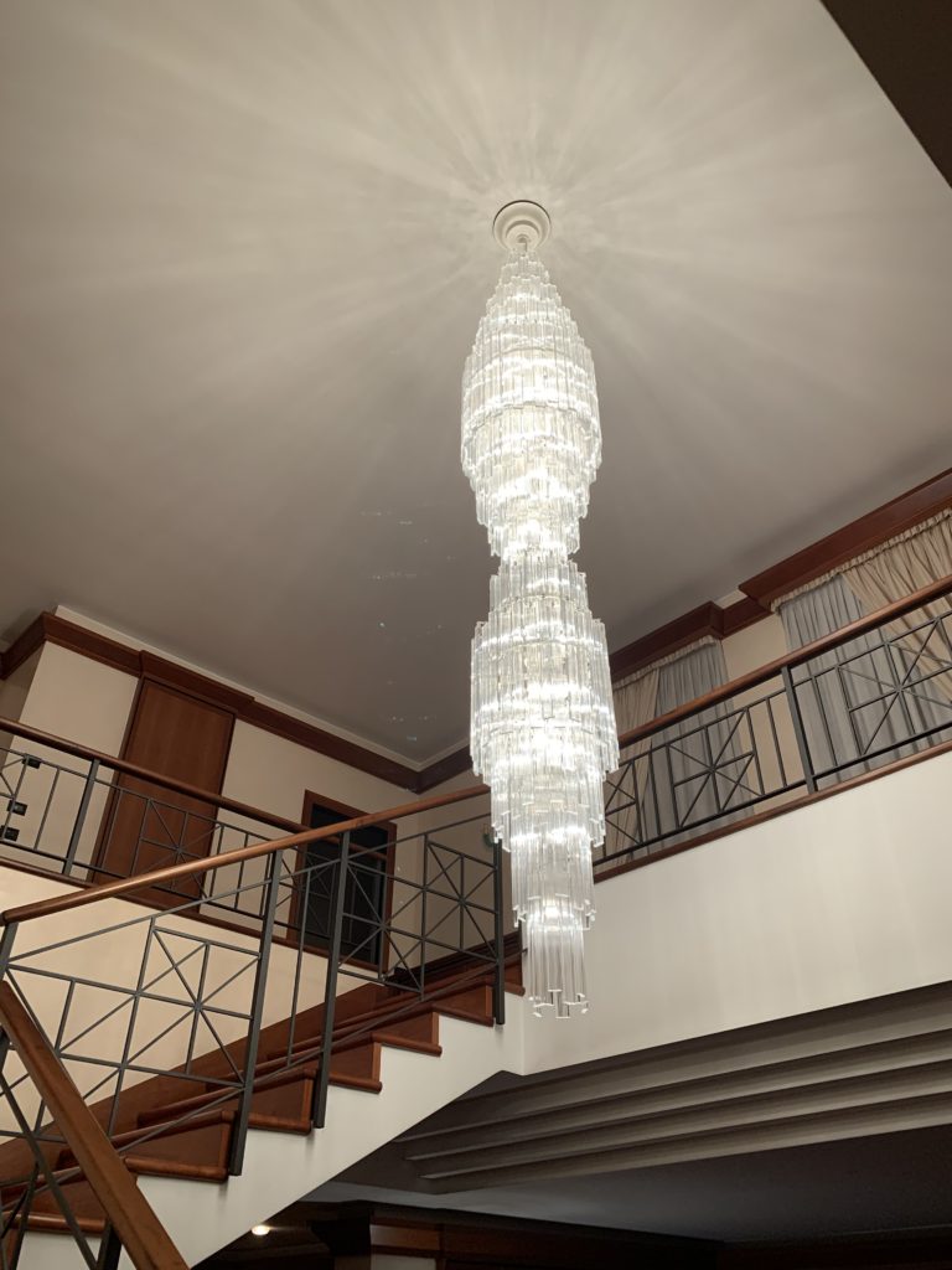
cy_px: 635
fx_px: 953
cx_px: 476
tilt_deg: +37.7
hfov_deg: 53.1
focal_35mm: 26
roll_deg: -1.1
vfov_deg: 67.3
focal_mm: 4.25
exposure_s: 1/100
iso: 80
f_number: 1.8
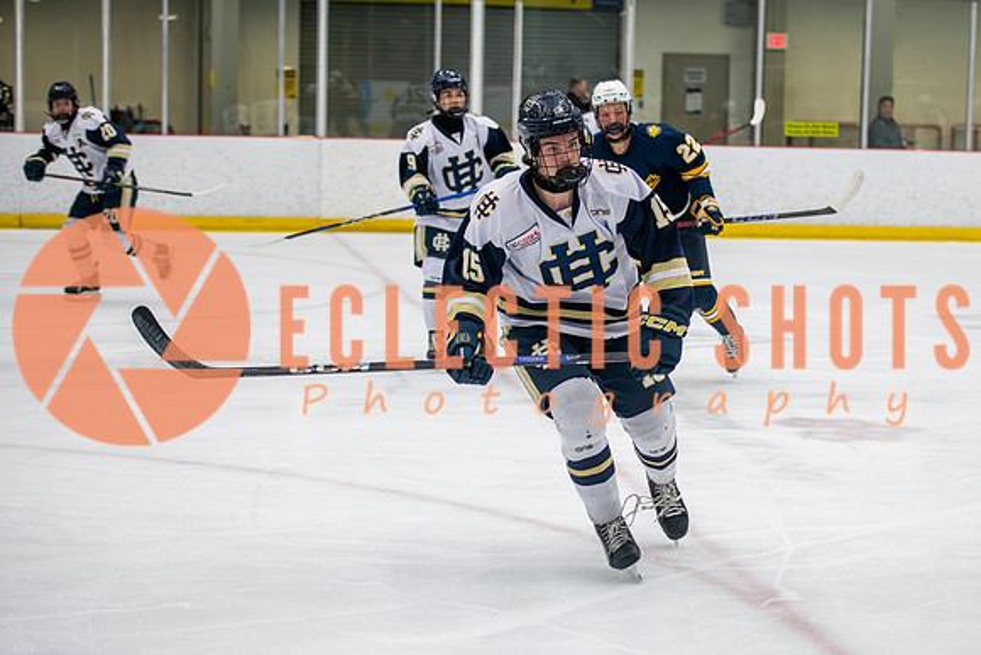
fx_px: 2346
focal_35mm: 86
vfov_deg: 15.9
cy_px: 403
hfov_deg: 23.6
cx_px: 603
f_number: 3.2
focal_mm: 70
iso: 2000
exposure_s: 1/640
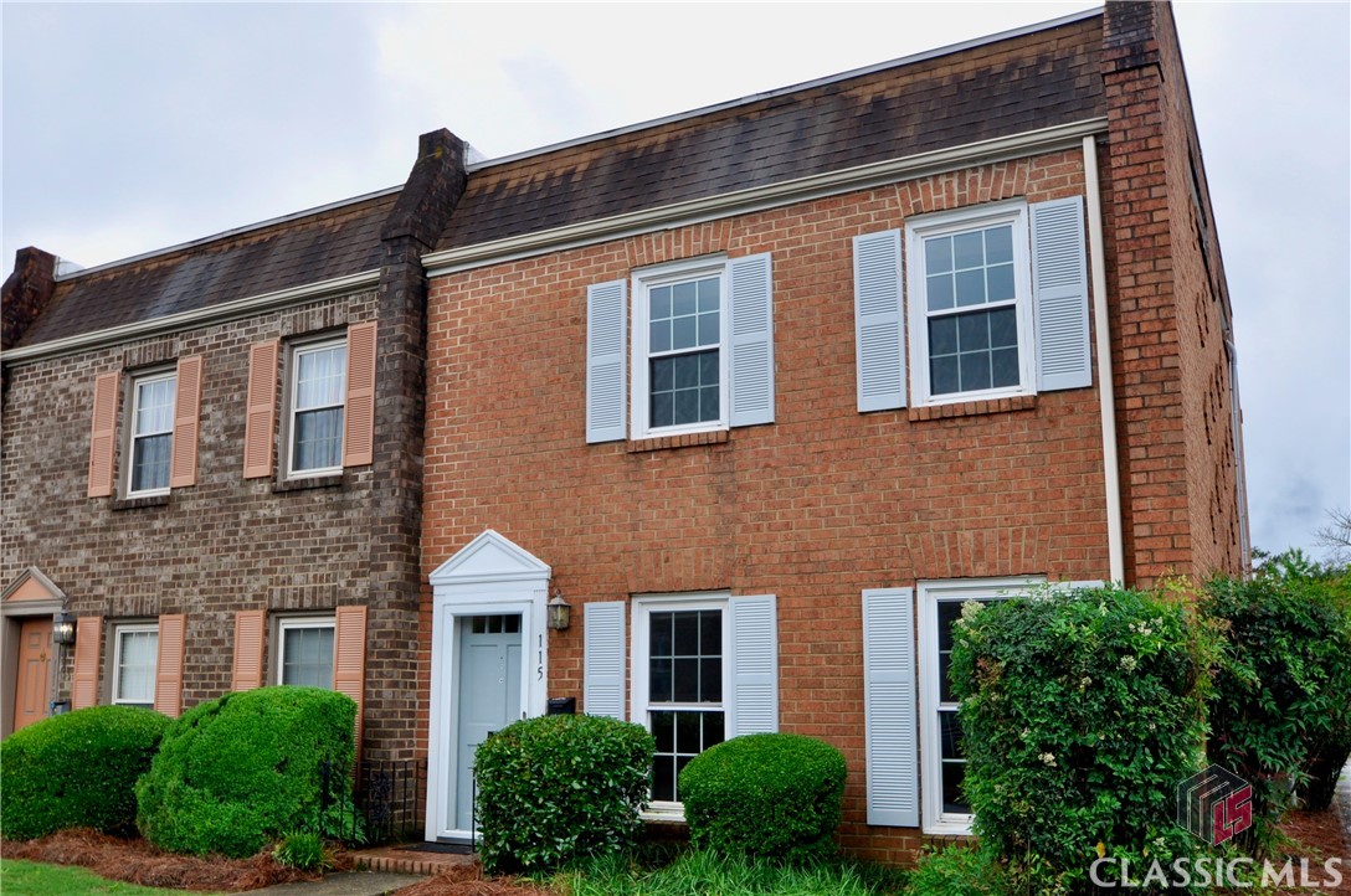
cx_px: 676
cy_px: 448
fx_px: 1012
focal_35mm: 27
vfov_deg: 47.8
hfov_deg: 67.5
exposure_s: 1/250
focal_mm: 18
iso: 200
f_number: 8
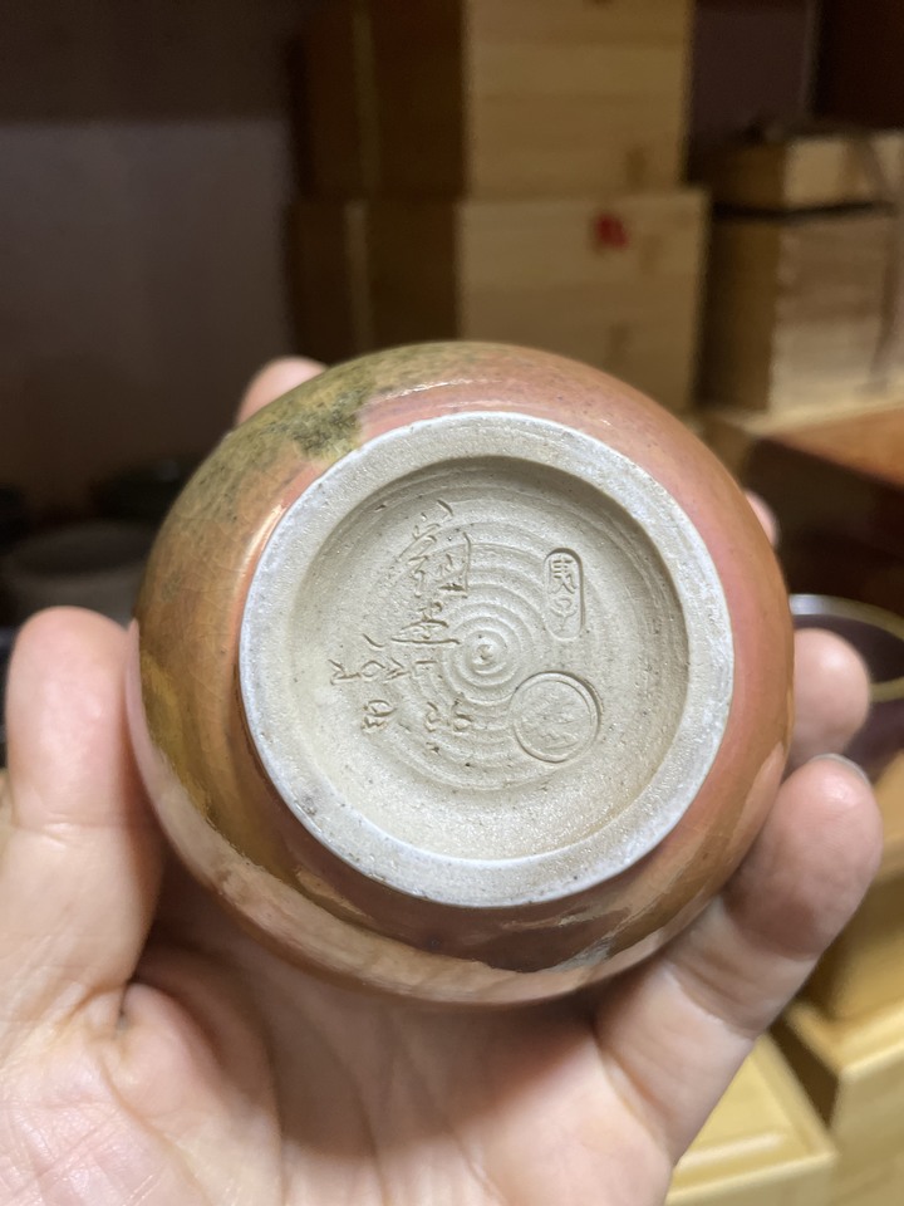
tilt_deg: -24.8
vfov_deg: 67.3
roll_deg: +1.6
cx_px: 452
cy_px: 603
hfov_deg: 53.1
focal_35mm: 26
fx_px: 905
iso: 320
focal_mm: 4.2
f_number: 1.6
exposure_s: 1/60
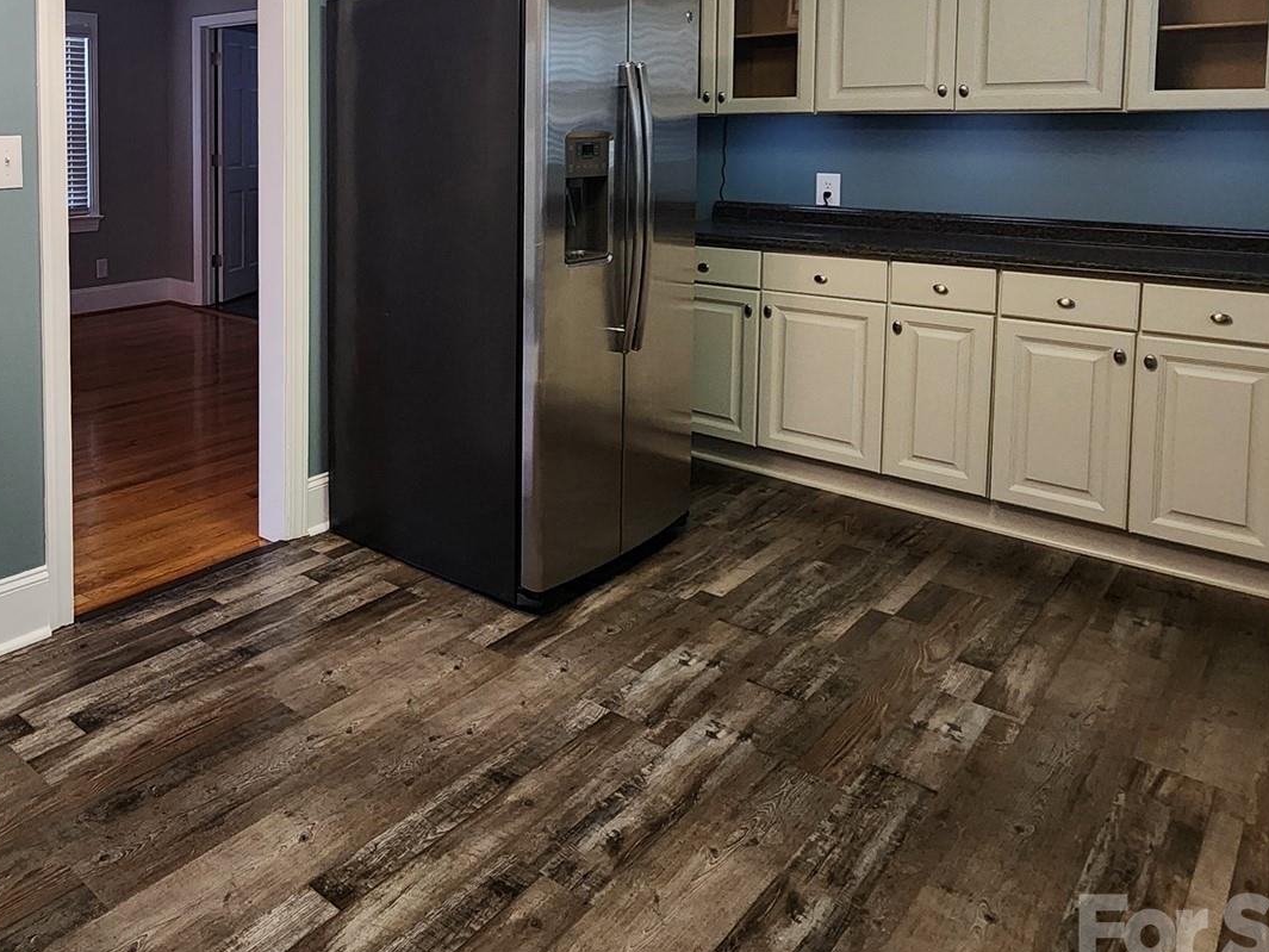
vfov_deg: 51.7
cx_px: 251
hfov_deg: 63.3
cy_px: 203
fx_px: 917
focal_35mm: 25
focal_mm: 2.2
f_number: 2.2
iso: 320
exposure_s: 1/60
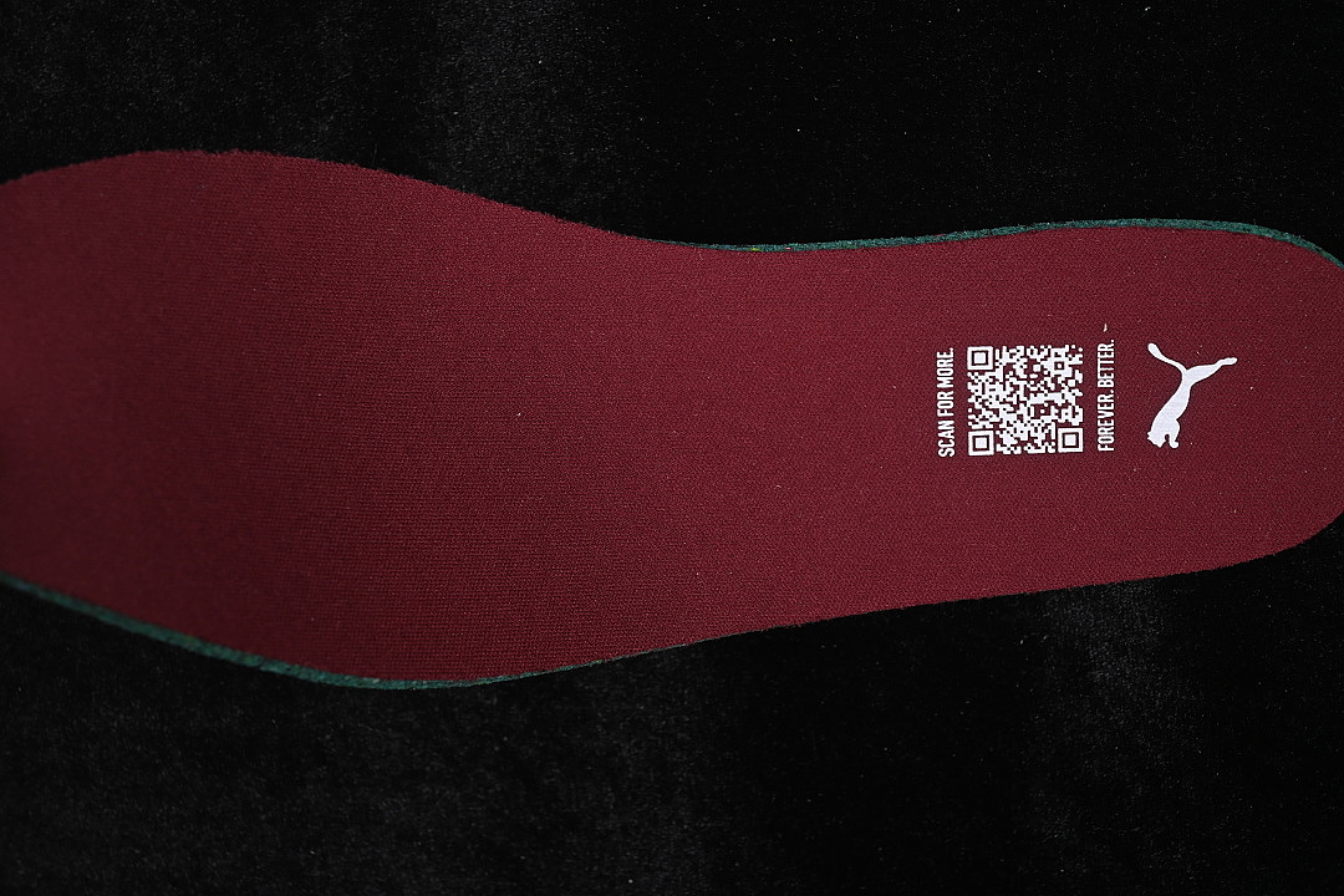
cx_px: 672
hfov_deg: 27.0
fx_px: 2800
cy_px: 448
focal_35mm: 75
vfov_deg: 18.2
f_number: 7.1
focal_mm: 50
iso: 160
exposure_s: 1/80
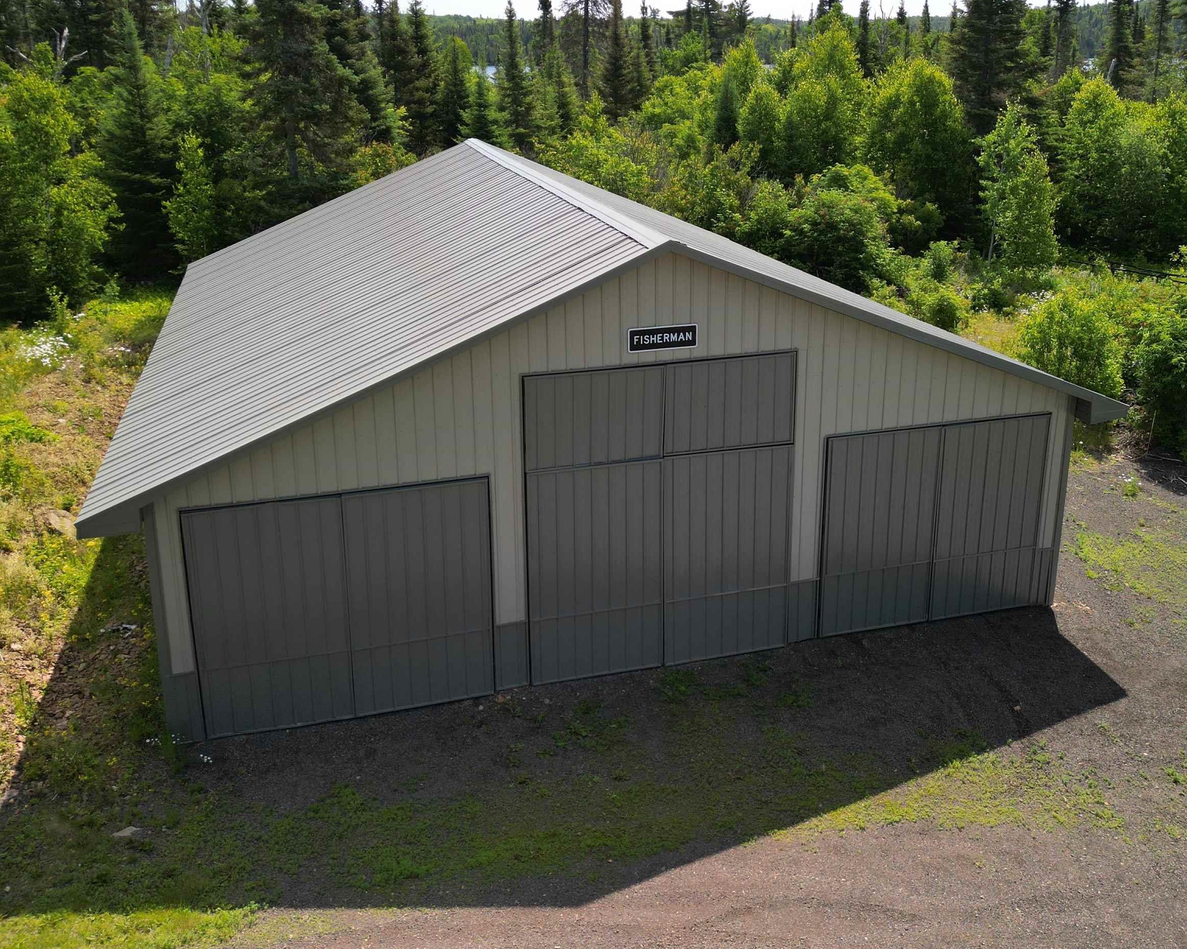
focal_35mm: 31
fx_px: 1089
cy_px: 372
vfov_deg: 46.8
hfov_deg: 57.2
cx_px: 621
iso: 100
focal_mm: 6.72
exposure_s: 1/180
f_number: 1.7
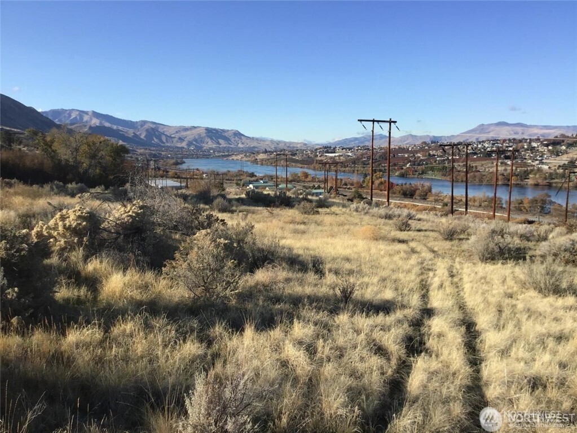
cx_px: 288
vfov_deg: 45.4
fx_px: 517
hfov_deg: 58.4
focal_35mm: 31
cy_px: 216
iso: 25
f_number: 2.4
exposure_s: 1/1235
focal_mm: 3.3
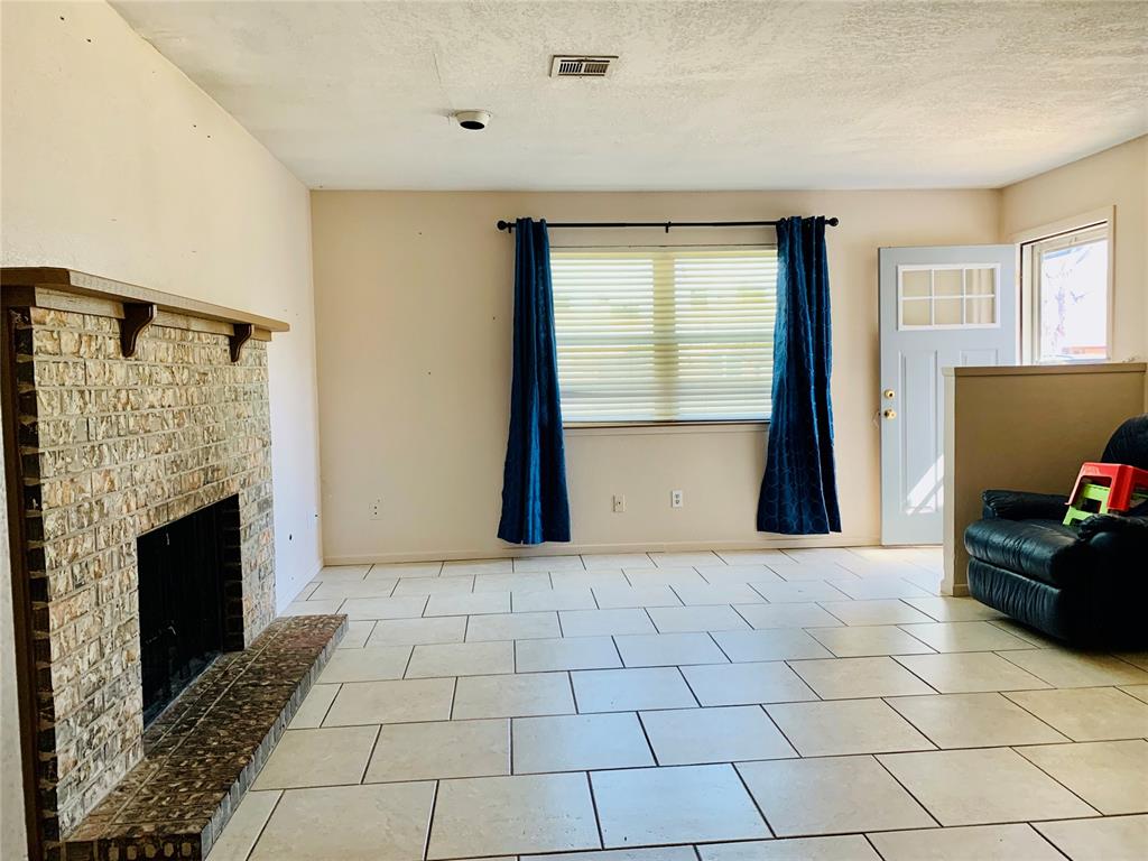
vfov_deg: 53.1
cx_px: 574
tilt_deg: -3.2
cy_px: 430
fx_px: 862
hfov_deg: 67.3
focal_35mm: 26
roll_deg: -0.2
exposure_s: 1/71
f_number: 1.8
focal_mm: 4.25
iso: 100
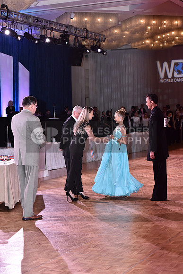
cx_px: 92
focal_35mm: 70
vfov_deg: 28.8
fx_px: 533
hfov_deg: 19.5
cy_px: 137
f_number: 5
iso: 2000
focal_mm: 70
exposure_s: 1/400
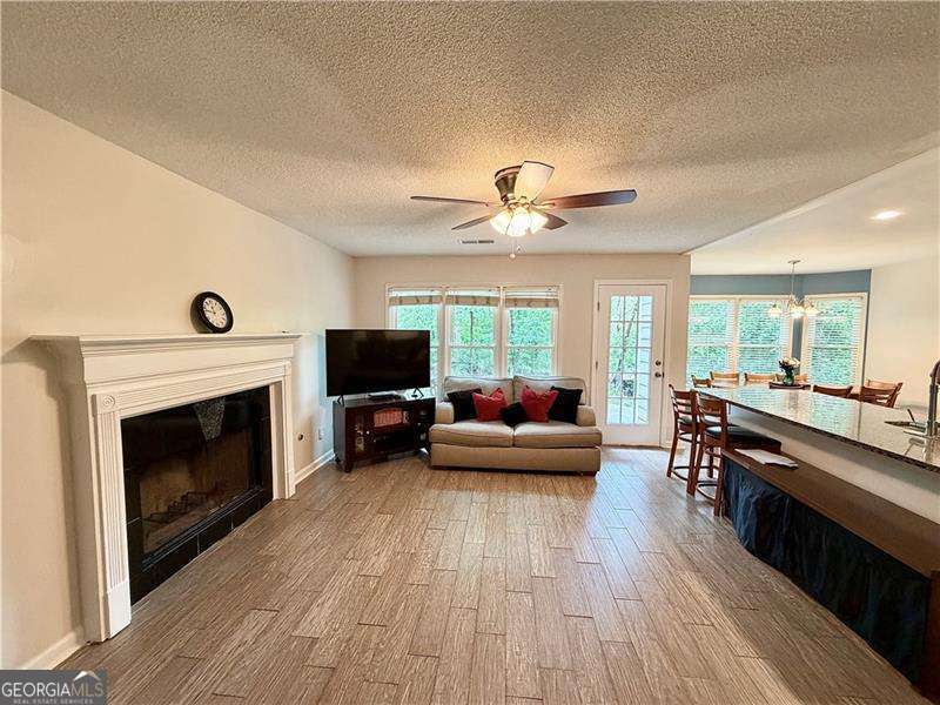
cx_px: 470
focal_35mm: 14
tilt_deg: -4.4
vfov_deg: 85.7
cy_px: 352
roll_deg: +0.1
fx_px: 380
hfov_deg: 102.1
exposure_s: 1/60
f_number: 2.2
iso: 400
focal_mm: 2.22
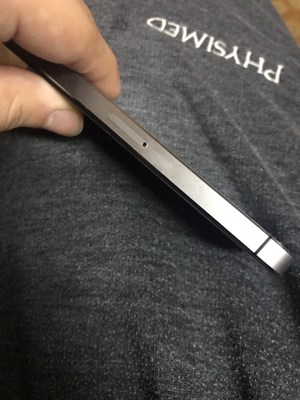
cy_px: 200
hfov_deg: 49.7
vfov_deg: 63.4
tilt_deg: -66.9
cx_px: 150
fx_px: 324
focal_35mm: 28
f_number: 1.8
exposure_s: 1/5
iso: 100
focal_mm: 3.99
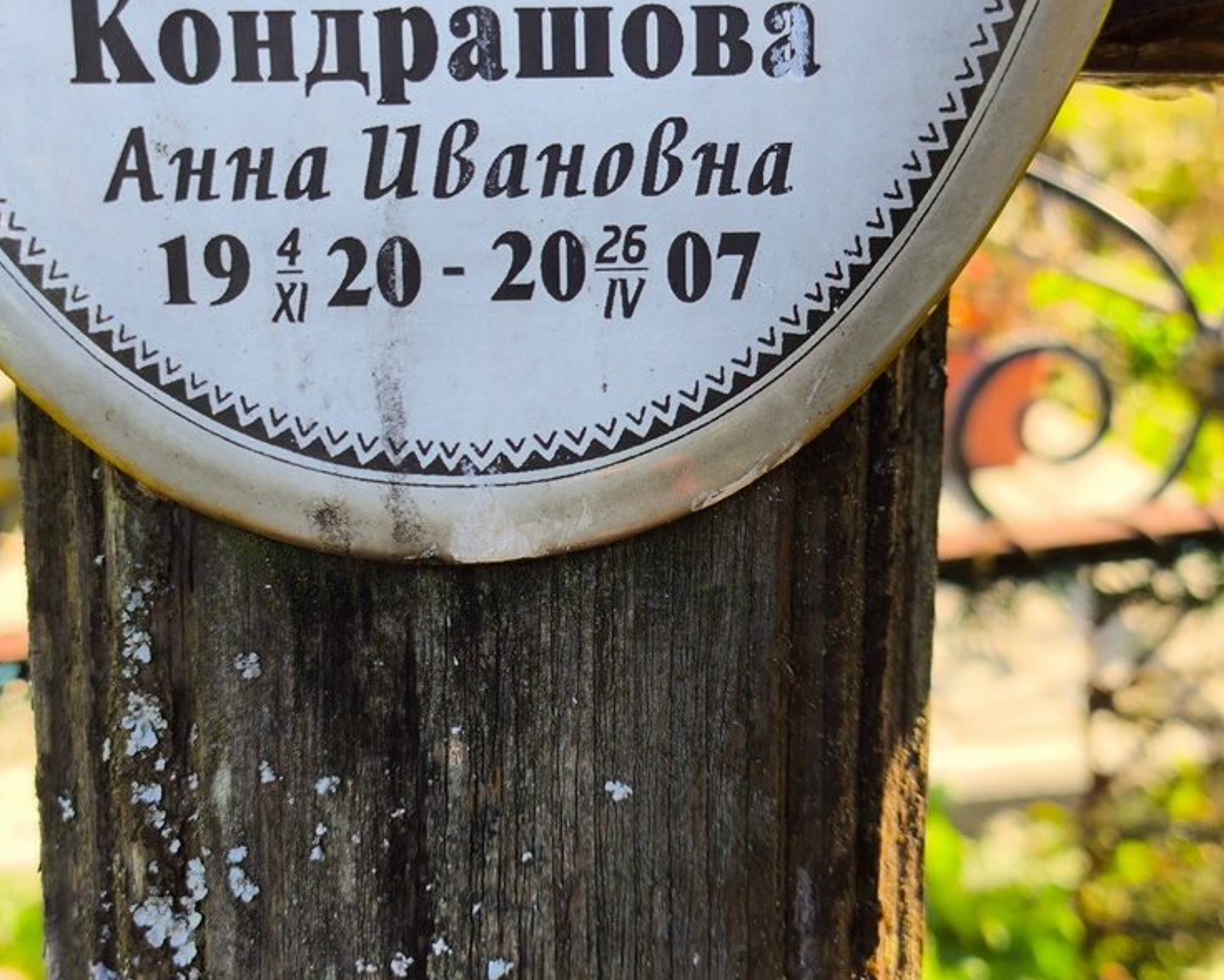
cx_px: 576
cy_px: 496
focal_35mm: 53
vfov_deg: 28.6
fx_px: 1920
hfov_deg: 35.3
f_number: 1.7
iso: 50
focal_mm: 4.71
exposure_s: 1/411
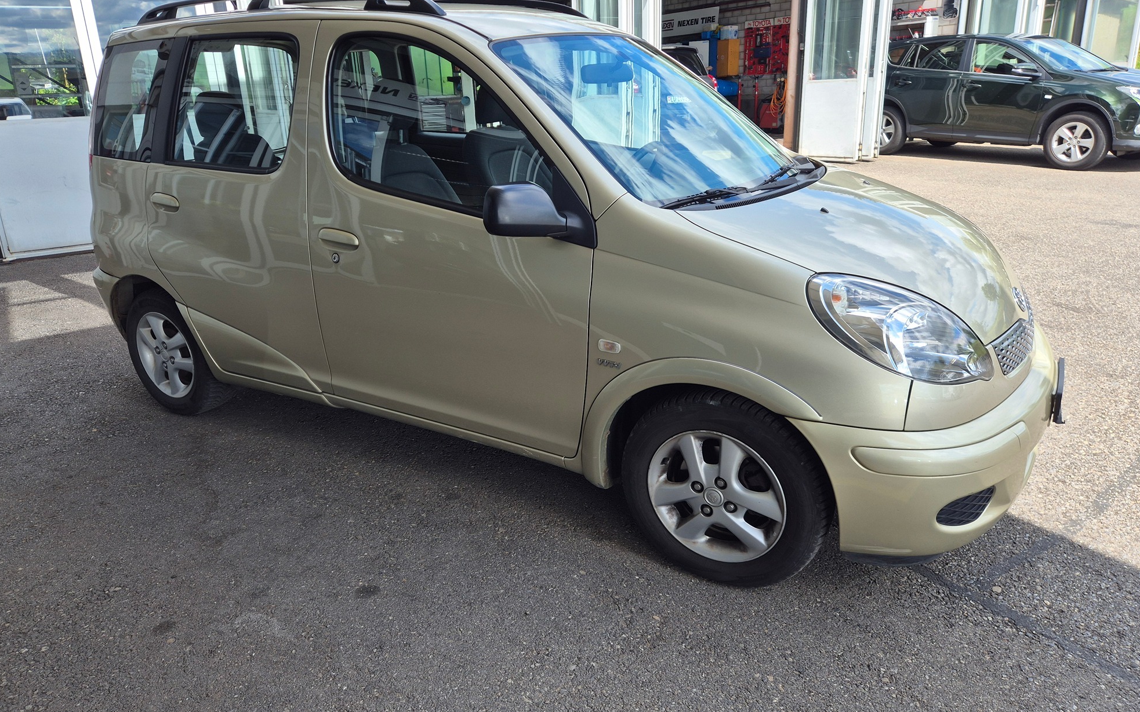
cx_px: 564
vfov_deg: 49.2
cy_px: 322
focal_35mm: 25
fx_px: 777
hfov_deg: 72.5
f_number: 1.8
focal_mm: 5.4
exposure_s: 1/630
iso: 25
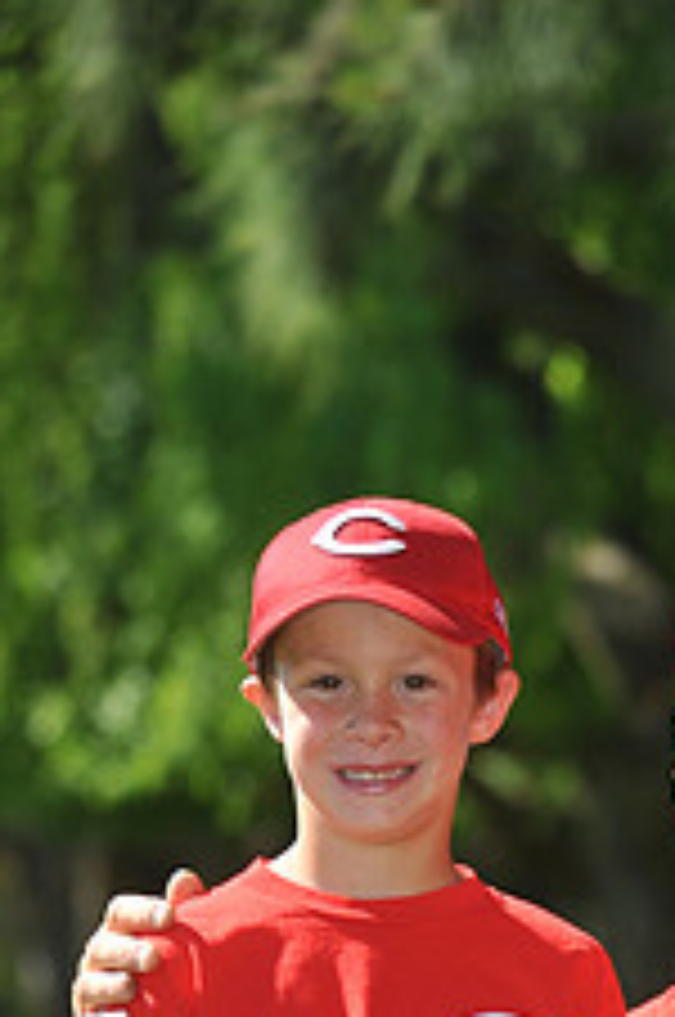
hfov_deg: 5.3
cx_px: 626
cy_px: 1256
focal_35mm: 257
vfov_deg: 7.9
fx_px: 7250
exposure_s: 1/1250
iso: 200
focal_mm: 100
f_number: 4
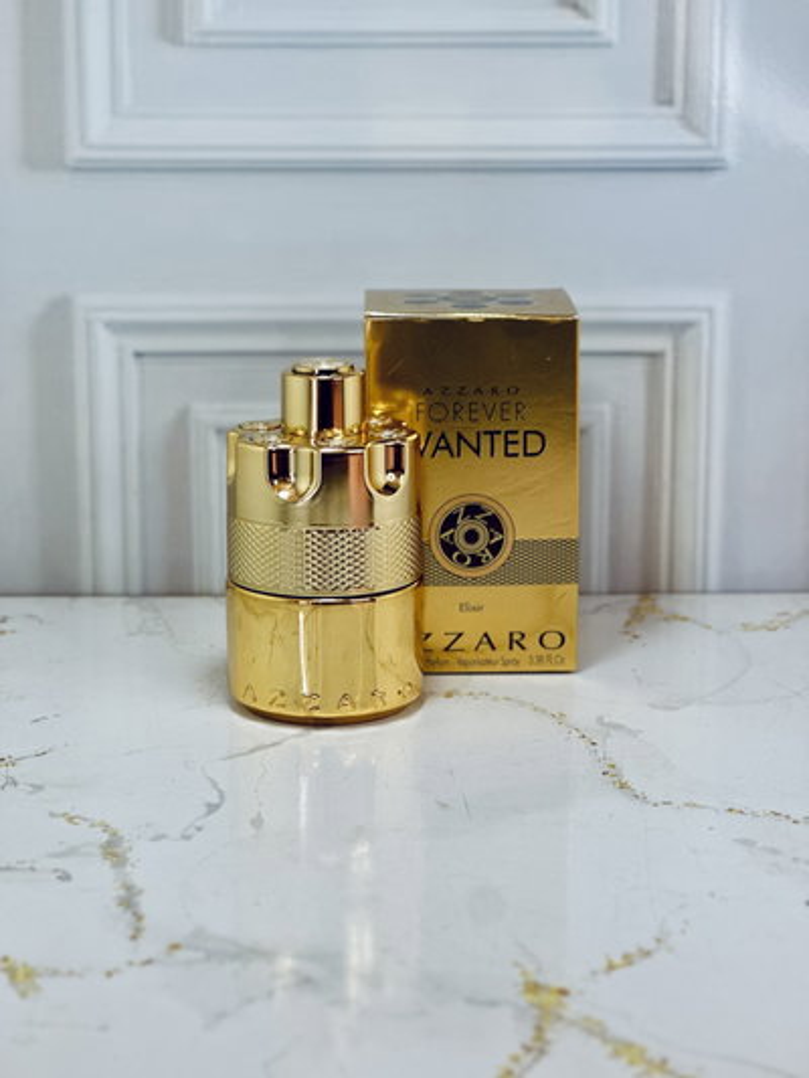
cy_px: 539
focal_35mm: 77
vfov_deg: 25.3
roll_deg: -1.3
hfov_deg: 19.1
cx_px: 404
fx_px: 2398
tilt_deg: -12.4
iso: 64
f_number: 2.8
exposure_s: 1/100
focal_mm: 9
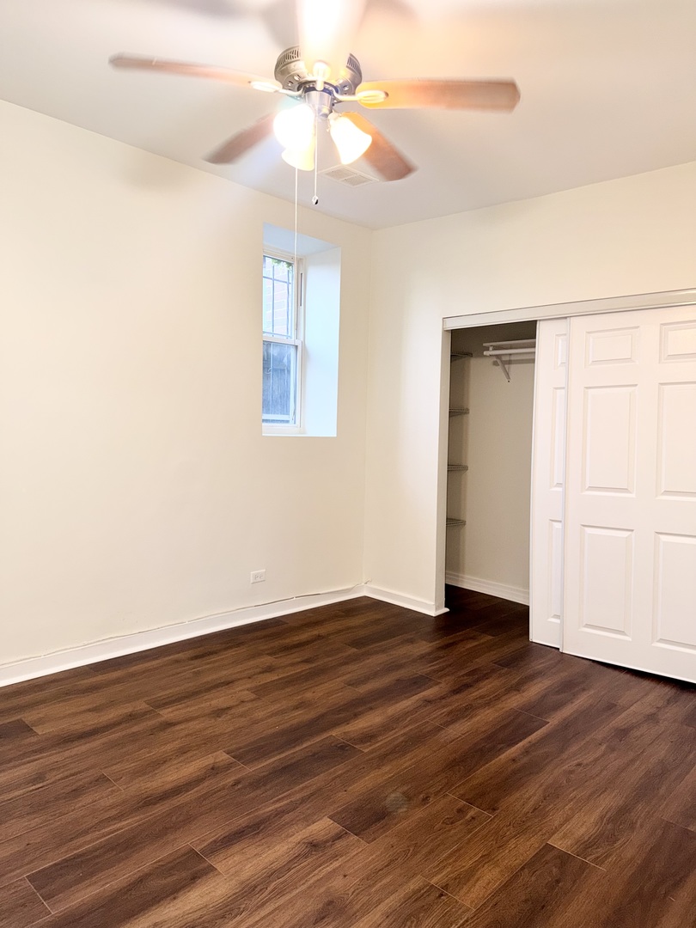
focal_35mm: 24
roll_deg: -1.6
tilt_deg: -3.8
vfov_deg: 71.6
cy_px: 464
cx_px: 348
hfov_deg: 56.8
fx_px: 643
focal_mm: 6.76
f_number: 1.78
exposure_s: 1/33
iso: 64
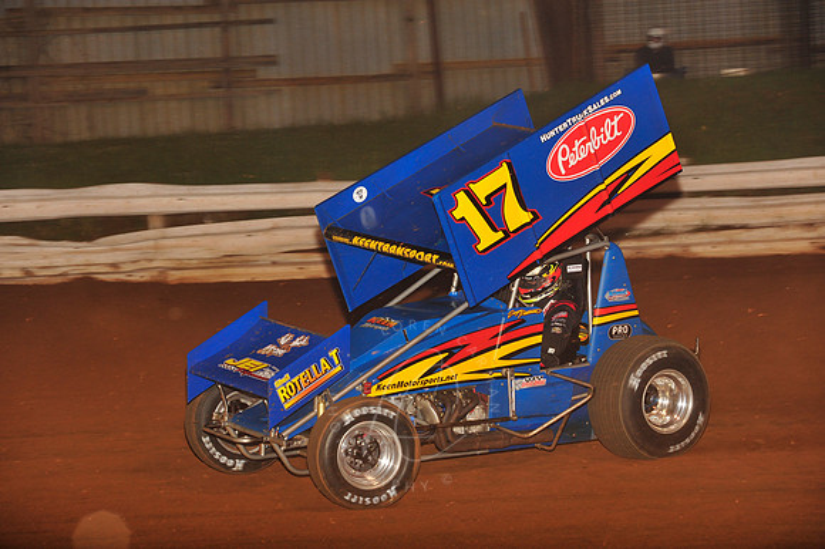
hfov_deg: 16.4
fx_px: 2863
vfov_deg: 11.0
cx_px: 412
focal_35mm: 125
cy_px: 274
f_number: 6.3
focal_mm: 125
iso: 800
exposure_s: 1/320
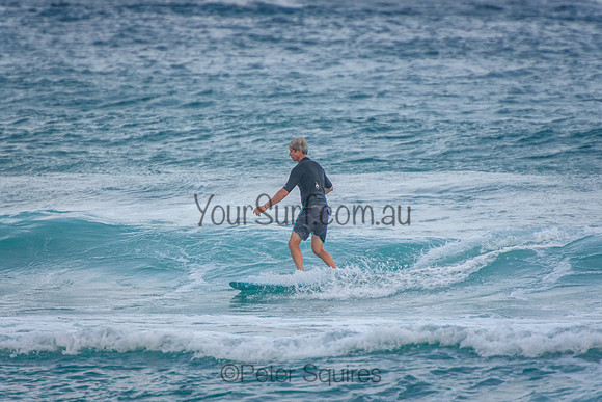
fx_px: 10282
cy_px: 201
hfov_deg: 3.4
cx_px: 301
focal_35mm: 615
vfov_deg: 2.2
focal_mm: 400
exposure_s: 1/1600
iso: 720
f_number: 5.6
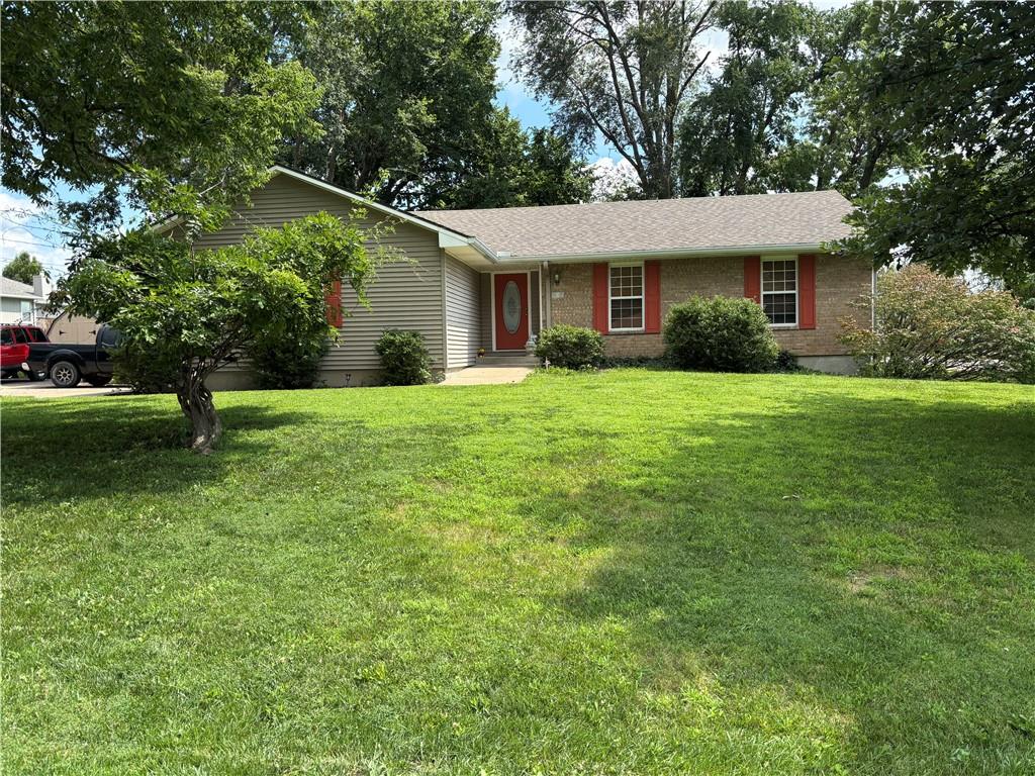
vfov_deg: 53.1
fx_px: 777
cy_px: 388
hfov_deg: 67.3
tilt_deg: -2.8
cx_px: 518
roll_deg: +1.3
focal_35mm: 26
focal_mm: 5.96
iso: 50
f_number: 1.6
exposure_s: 1/1499
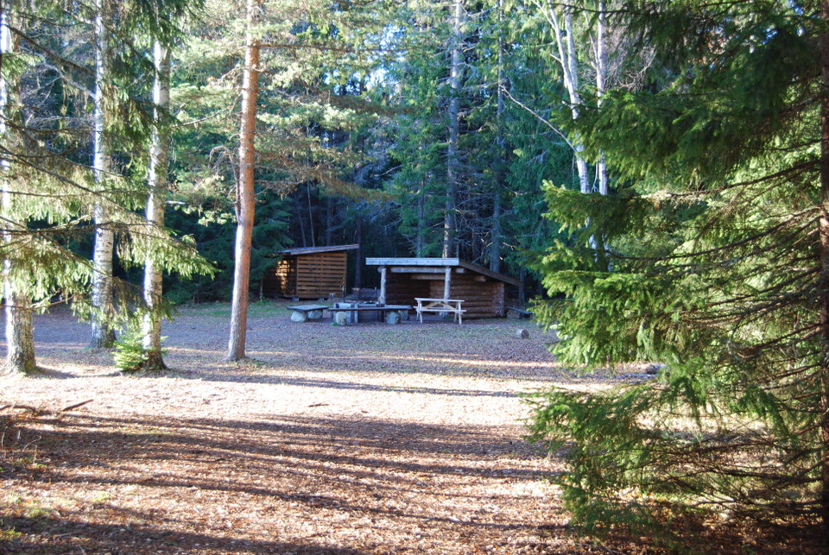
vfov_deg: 32.0
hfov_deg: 46.3
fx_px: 968
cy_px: 278
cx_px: 414
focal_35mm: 42
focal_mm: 28
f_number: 4.2
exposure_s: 1/40
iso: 200
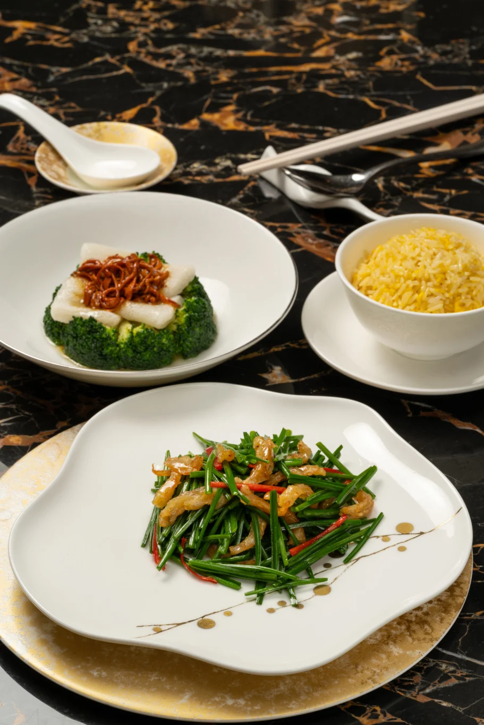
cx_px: 242
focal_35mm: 105
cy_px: 362
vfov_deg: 19.5
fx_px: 2117
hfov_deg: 13.0
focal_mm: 105
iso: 200
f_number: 14
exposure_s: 1/200
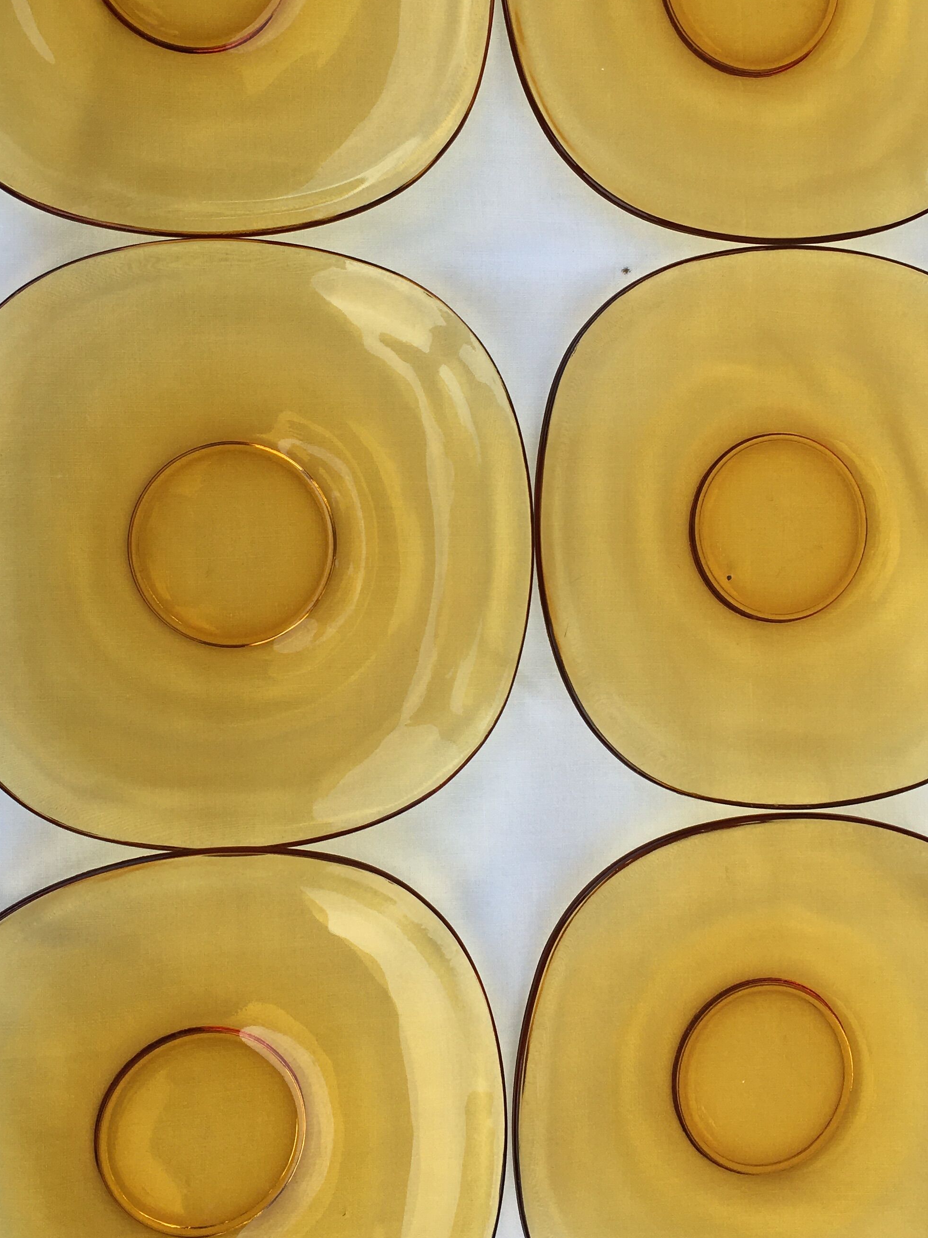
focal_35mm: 45
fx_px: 1608
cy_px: 543
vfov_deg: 42.0
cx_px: 467
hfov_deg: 32.2
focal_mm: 4.15
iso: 25
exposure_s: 1/463
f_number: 2.2
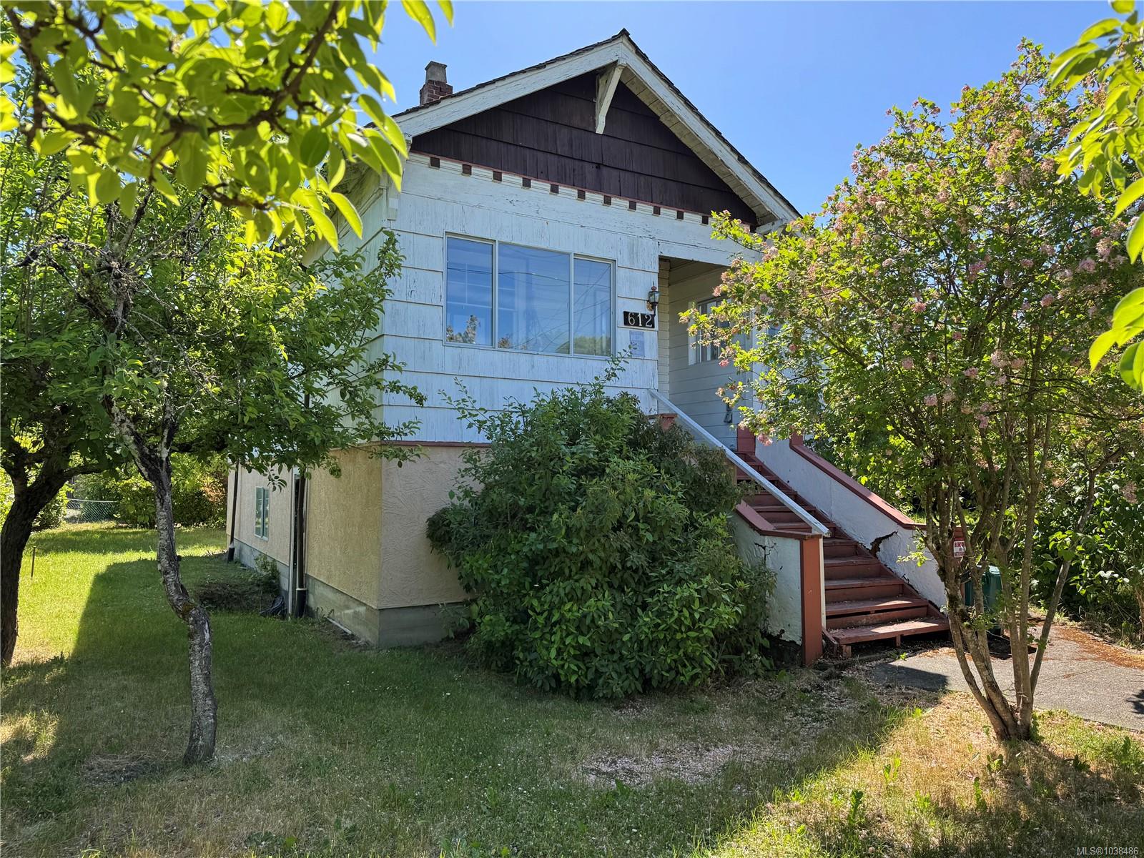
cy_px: 429
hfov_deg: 71.6
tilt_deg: +3.9
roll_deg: +0.6
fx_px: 793
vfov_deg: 56.8
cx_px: 572
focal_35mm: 24
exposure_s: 1/980
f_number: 1.78
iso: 80
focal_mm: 6.76
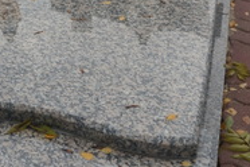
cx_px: 88
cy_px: -1
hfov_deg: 27.5
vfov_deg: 18.1
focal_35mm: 73
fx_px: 509
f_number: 5.6
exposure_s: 1/125
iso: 200
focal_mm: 19
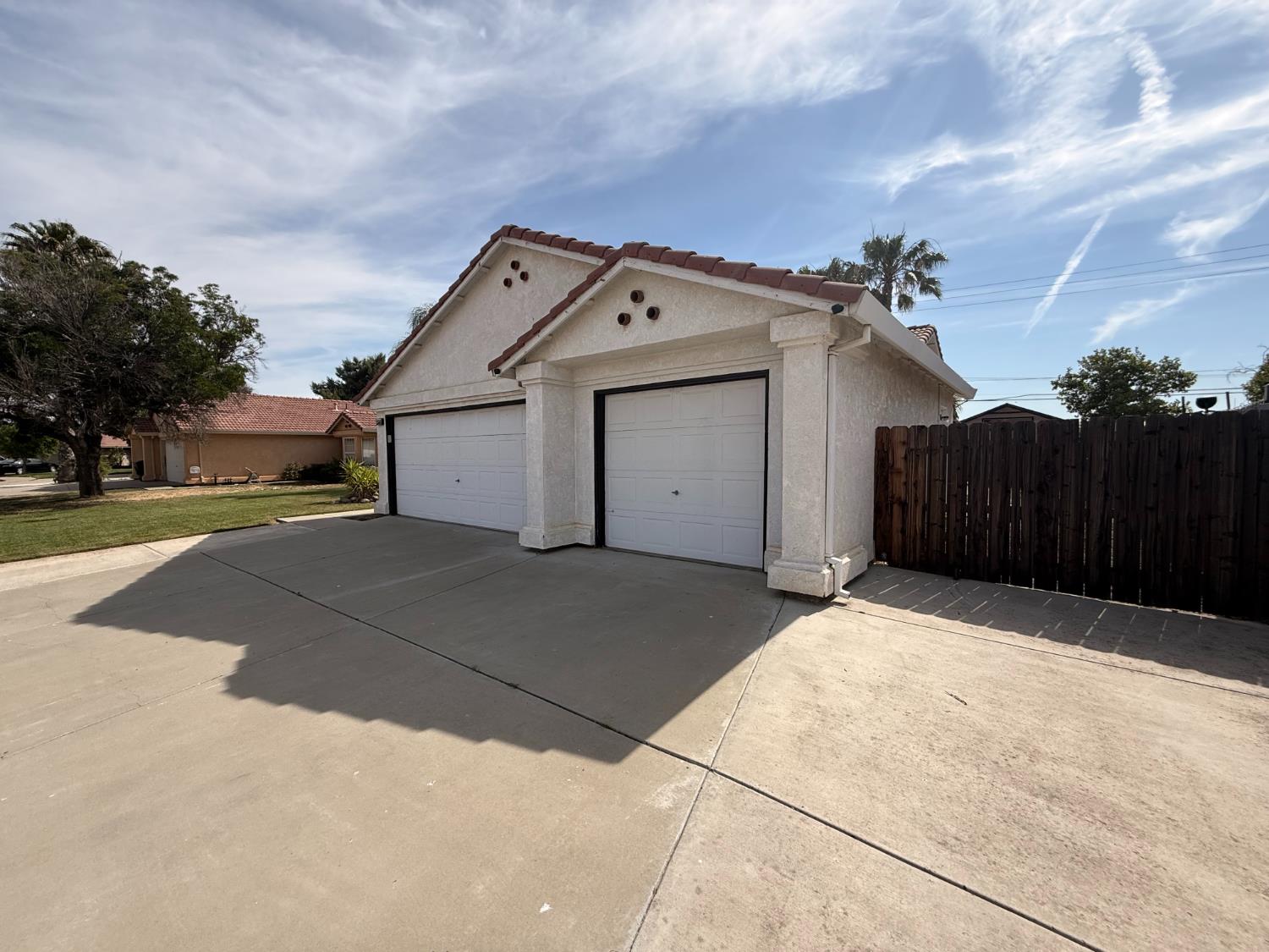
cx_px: 634
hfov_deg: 102.1
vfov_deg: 85.7
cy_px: 476
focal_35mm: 14
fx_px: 513
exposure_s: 1/1745
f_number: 2.2
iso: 50
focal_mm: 2.22
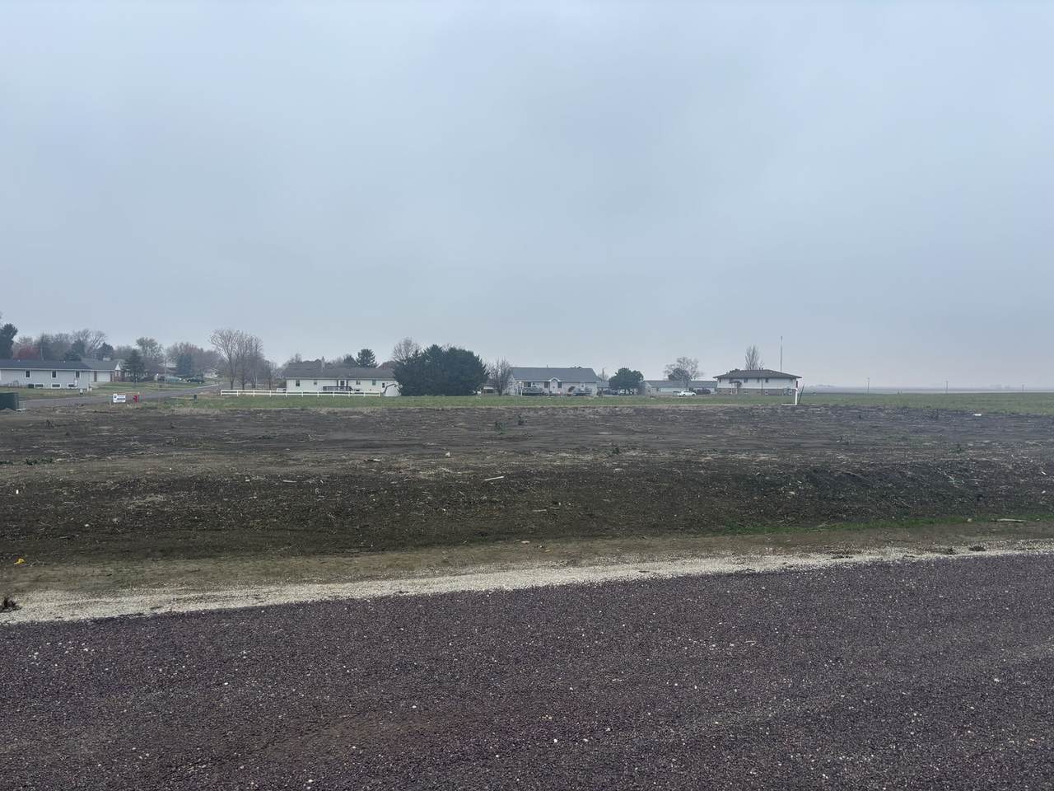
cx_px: 527
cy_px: 396
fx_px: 792
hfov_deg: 67.3
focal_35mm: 26
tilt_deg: -1.1
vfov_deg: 53.1
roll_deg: -0.8
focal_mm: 5.96
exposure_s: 1/121
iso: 64
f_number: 1.6
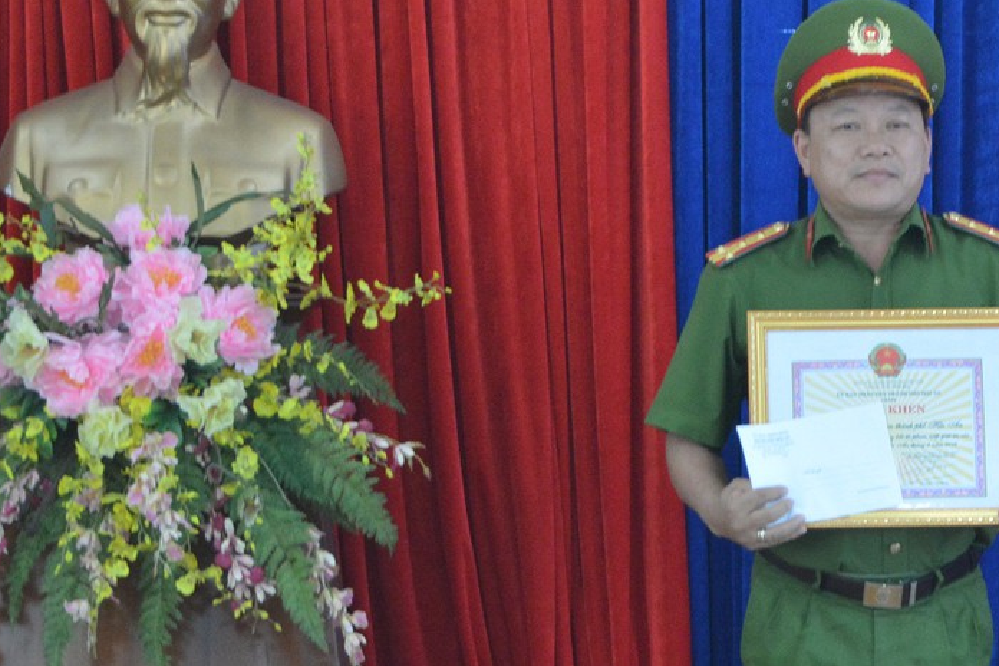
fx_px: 5744
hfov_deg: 9.8
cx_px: 1147
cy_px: 328
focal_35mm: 207
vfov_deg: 6.6
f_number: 5.6
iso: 1250
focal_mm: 48
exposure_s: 1/13
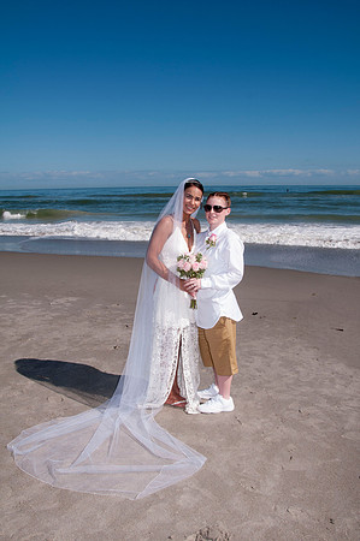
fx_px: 451
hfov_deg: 43.5
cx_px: 180
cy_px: 270
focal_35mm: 30
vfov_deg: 62.0
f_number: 11
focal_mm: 20
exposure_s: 1/250
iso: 100
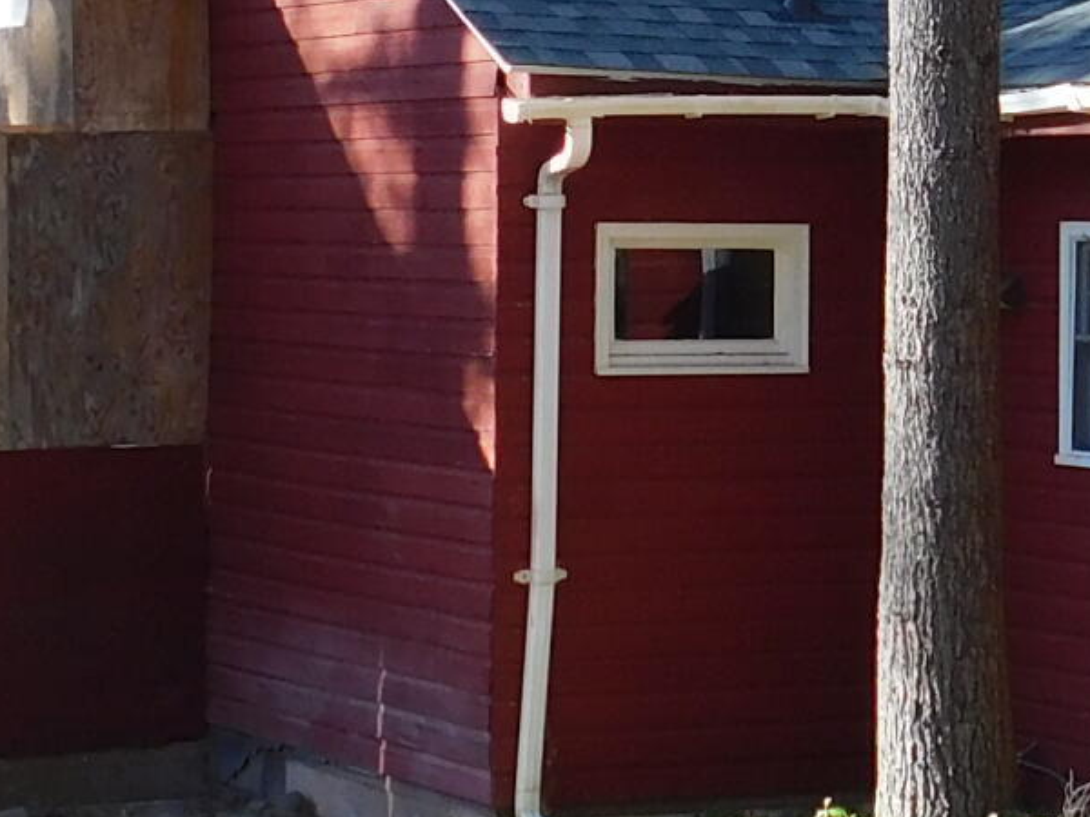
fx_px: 4408
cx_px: 699
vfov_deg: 10.6
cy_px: 136
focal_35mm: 140
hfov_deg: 14.1
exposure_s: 1/200
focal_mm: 4.9
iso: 125
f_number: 3.2
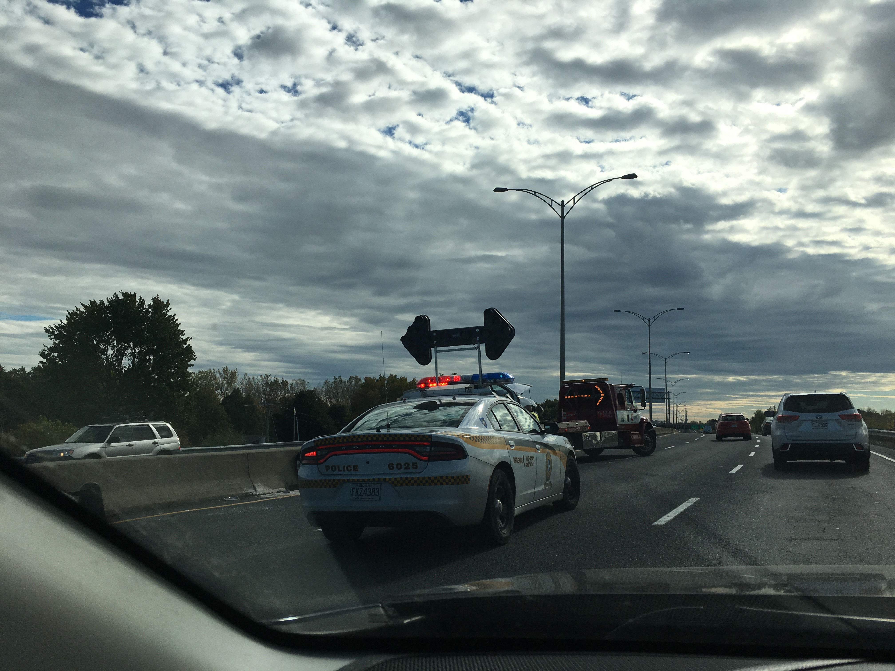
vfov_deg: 48.2
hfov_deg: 61.7
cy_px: 336
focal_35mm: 29
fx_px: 750
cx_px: 448
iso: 25
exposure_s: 1/3663
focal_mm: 4.15
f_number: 2.2
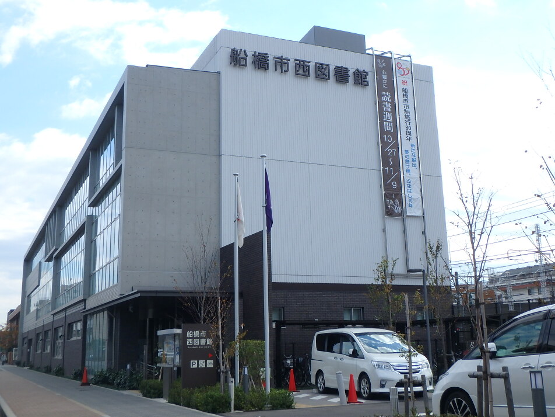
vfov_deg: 36.8
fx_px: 625
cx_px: 278
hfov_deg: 47.9
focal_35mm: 39
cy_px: 208
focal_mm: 6.9
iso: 125
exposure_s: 1/400
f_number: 5.1
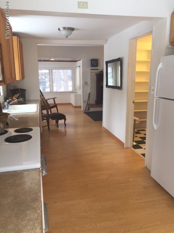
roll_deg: +0.6
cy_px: 116
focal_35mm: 29
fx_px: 194
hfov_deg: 48.2
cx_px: 87
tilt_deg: -9.8
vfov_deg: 61.7
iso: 40
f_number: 2.2
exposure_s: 1/33
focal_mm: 4.15
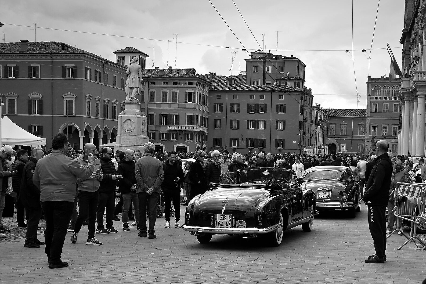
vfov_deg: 23.7
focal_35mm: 57
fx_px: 672
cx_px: 241
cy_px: 207
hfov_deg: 35.1
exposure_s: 1/200
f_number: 7.1
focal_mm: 25
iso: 100
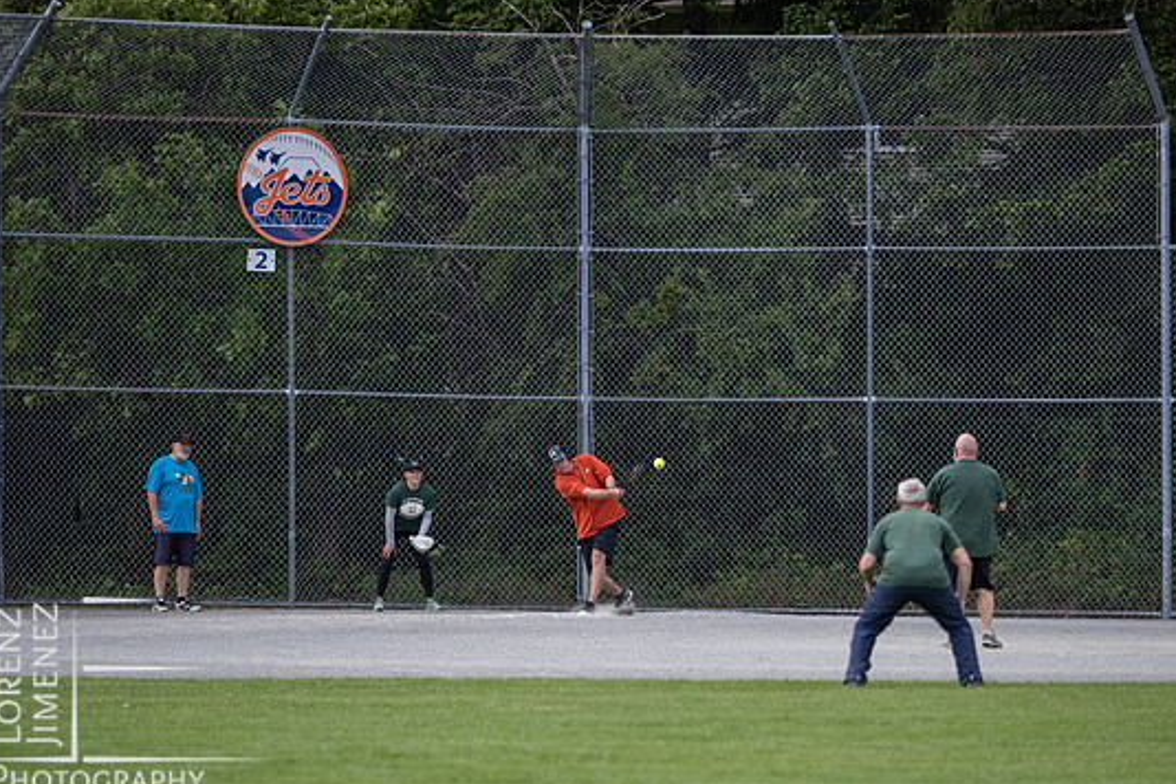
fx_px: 11171
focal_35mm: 342
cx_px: 598
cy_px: 460
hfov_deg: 6.0
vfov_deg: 4.0
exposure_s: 1/1600
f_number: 2.8
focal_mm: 150
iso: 640
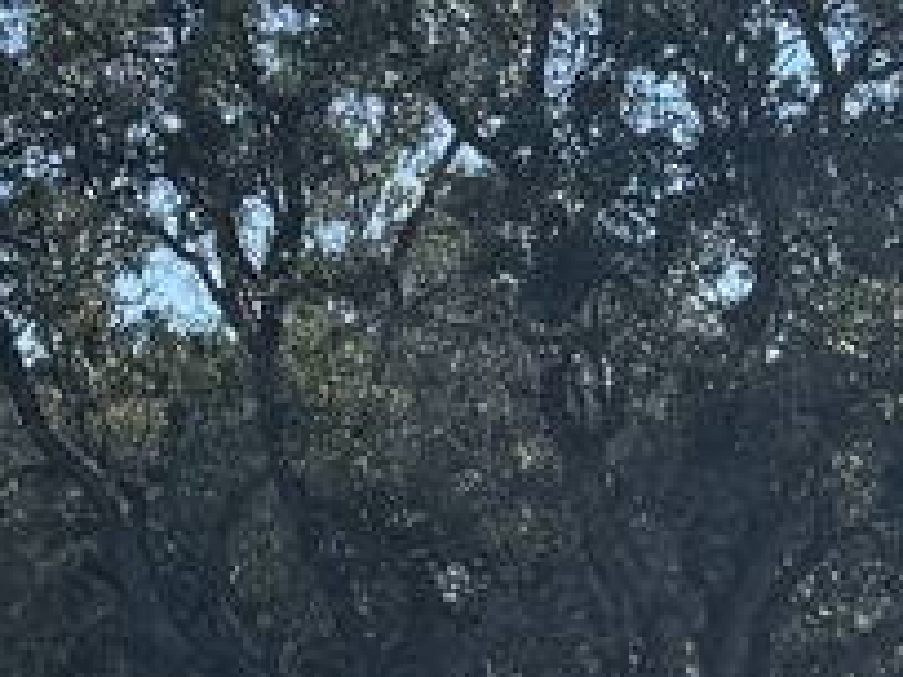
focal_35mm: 169
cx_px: -292
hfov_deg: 11.4
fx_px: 4409
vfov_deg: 8.4
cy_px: 1327
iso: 80
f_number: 1.78
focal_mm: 6.76
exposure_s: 1/2959
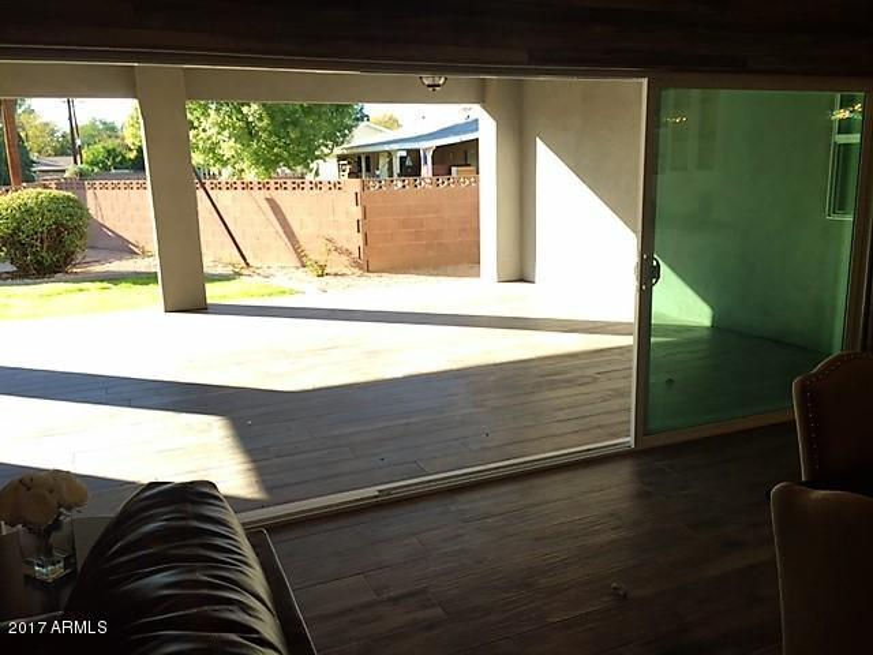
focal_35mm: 29
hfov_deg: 61.7
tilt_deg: -11.2
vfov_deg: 48.2
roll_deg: +2.0
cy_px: 328
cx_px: 436
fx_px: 731
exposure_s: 1/211
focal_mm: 4.15
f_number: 2.2
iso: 32
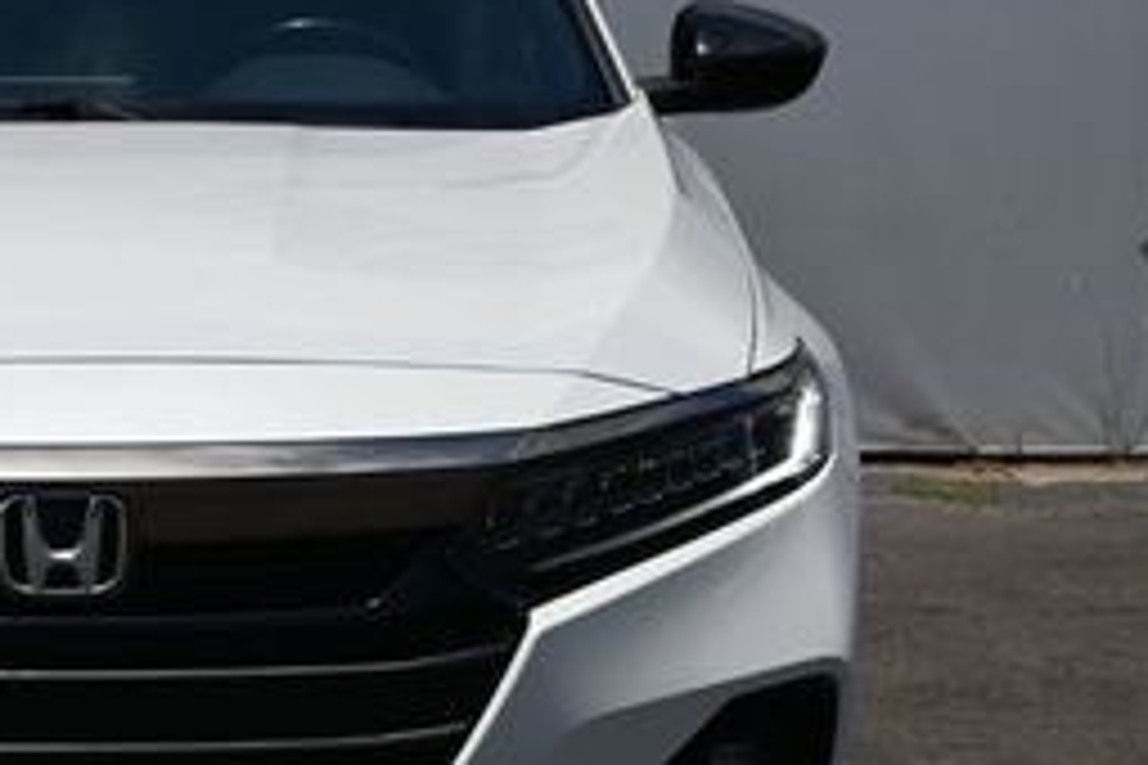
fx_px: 5038
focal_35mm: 158
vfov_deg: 8.7
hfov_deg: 12.9
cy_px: 324
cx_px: 50
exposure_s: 1/320
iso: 100
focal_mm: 42
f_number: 6.3
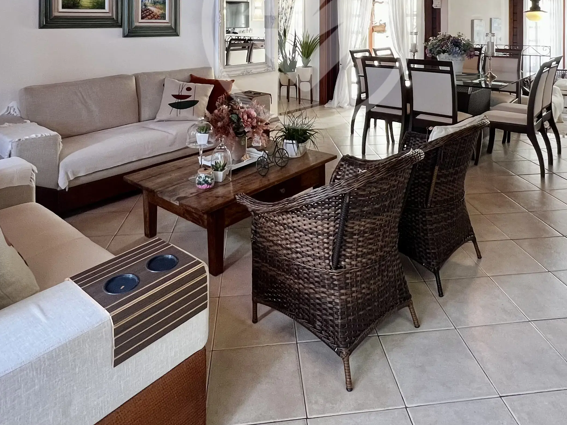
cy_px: 22
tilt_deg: +0.2
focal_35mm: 25
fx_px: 409
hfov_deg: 69.3
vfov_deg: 47.7
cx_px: 308
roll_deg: -0.4
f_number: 1.8
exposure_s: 1/120
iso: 200
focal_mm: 1.57
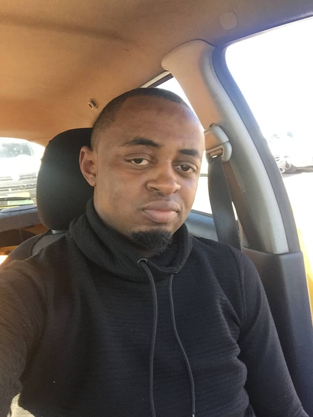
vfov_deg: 58.4
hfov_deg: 45.4
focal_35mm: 31
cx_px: 156
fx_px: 374
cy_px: 208
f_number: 2.2
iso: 64
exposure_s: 1/100
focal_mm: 2.65
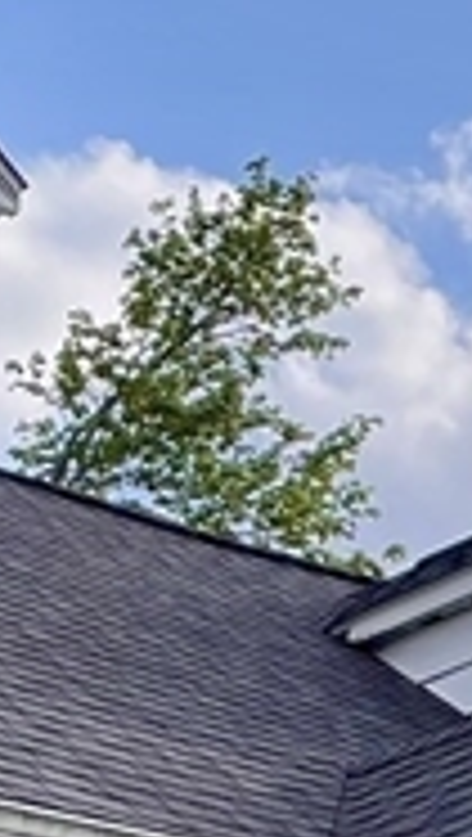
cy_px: 1238
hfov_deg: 7.8
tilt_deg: +10.3
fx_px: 3462
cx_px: 468
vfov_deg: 13.1
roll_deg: -0.4
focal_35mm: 156
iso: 32
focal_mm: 4.2
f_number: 1.6
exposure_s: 1/2681
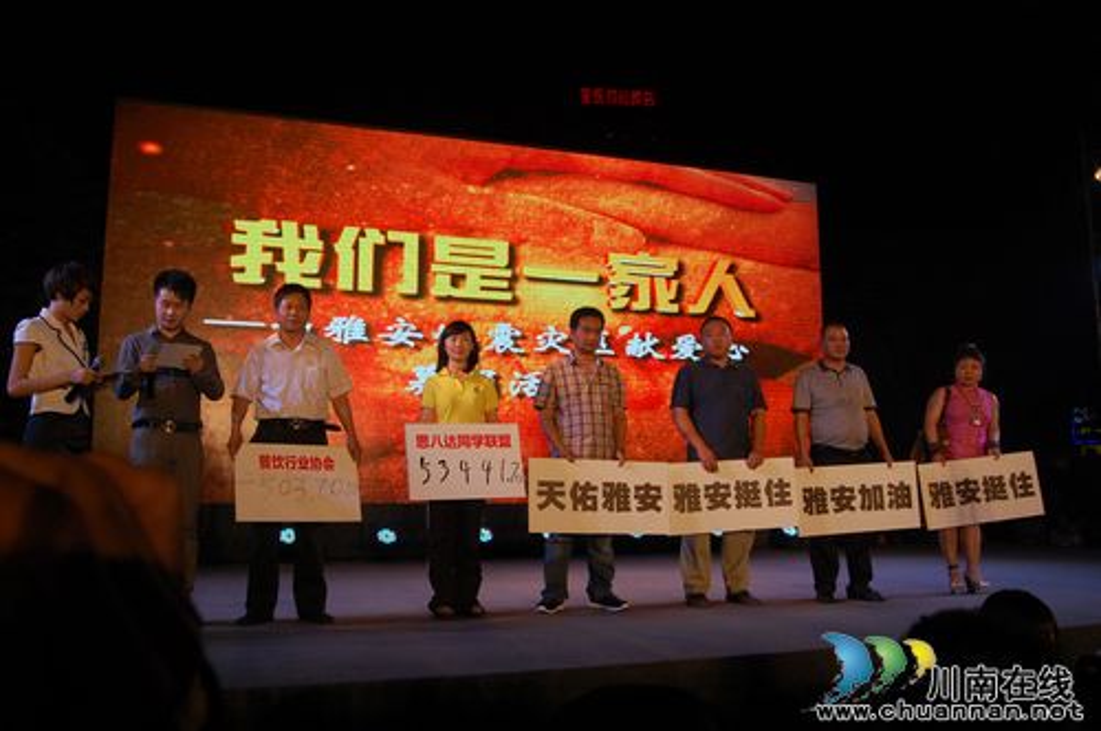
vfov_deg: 43.5
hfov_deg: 62.0
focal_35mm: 30
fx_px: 916
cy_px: 366
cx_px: 550
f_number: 8
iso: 800
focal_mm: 20
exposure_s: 1/250
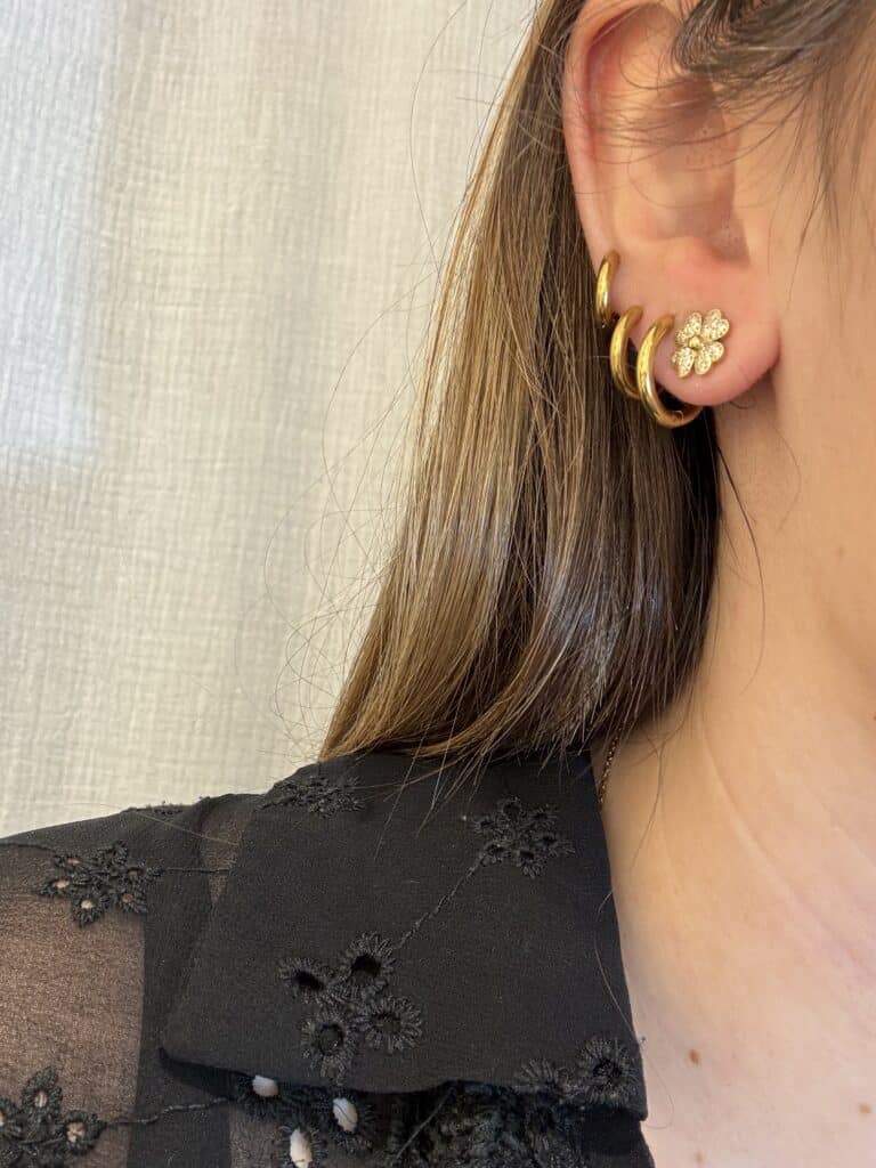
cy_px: 584
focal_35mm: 30
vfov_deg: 60.0
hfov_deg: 46.8
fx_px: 1012
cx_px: 438
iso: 160
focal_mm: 2.69
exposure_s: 1/50
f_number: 1.9
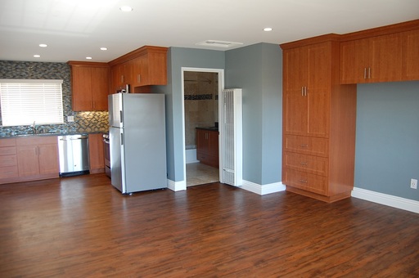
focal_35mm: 27
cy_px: 139
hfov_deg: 67.4
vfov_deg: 47.8
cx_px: 210
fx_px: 314
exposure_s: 1/60
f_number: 4
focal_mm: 18
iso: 400
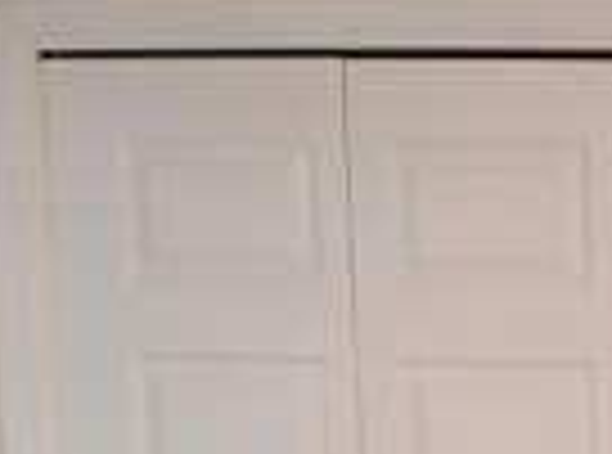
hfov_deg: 18.4
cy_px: 650
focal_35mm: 92
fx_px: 1621
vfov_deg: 15.0
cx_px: 972
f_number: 1.8
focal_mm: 3.98
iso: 80
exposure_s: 1/24.4
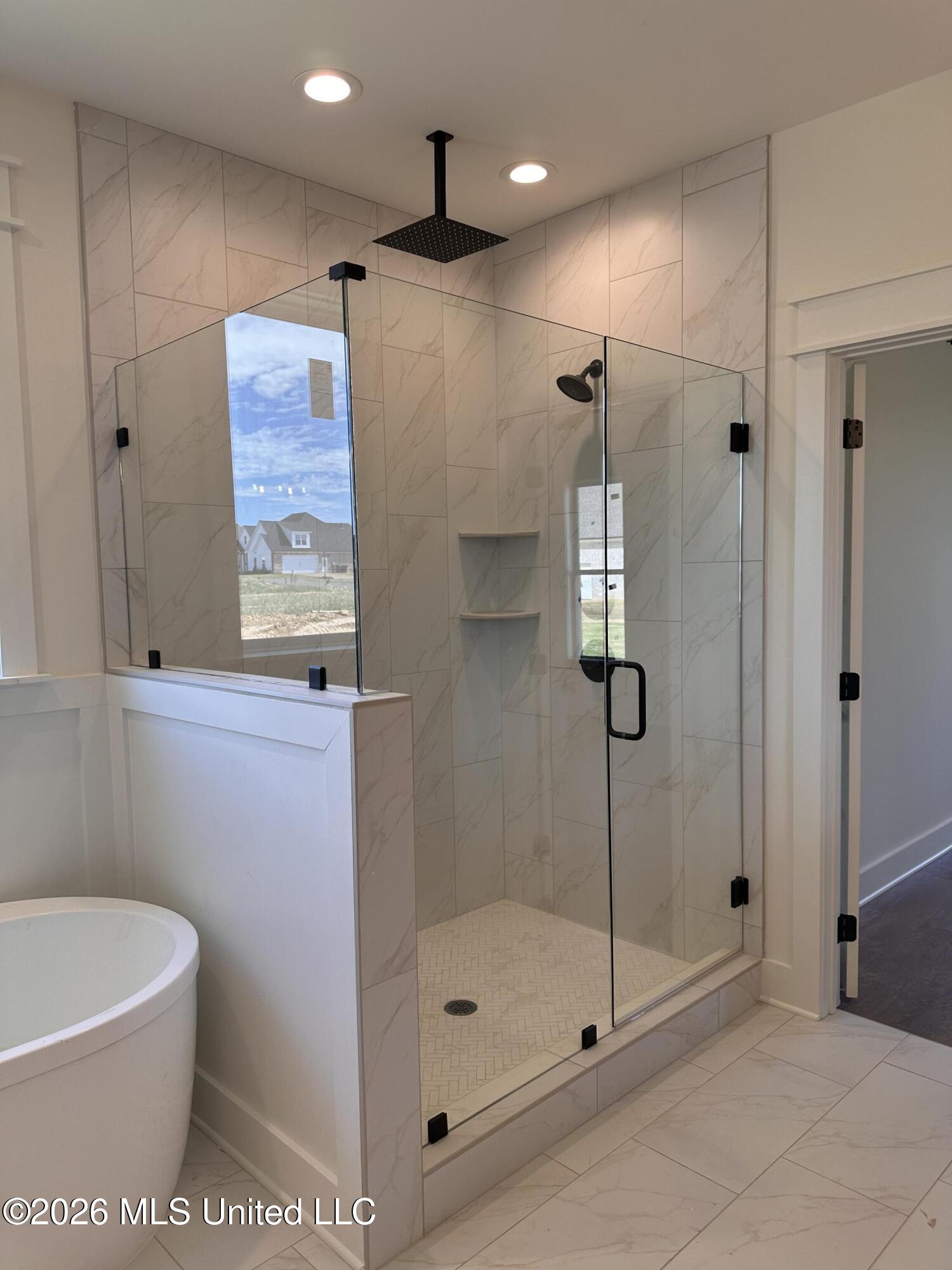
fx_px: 880
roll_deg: +0.6
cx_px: 476
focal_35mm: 24
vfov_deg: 71.6
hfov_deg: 56.8
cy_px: 635
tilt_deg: -3.1
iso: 80
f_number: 1.78
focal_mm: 6.86
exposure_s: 1/268
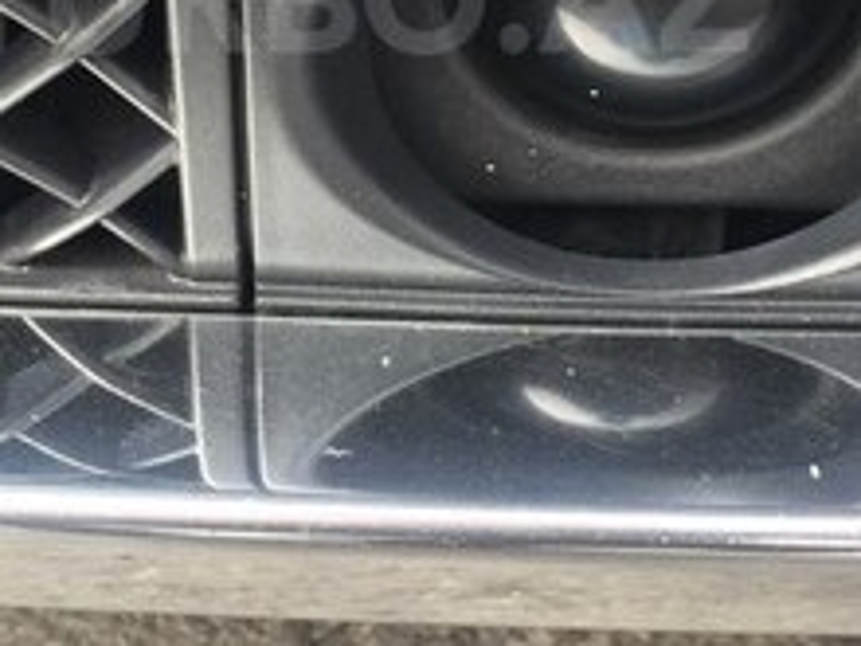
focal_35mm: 87
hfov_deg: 22.5
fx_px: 2164
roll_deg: -3.8
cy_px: -6
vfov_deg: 16.6
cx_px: 348
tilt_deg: -29.5
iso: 32
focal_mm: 4.15
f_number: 2.2
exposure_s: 1/199
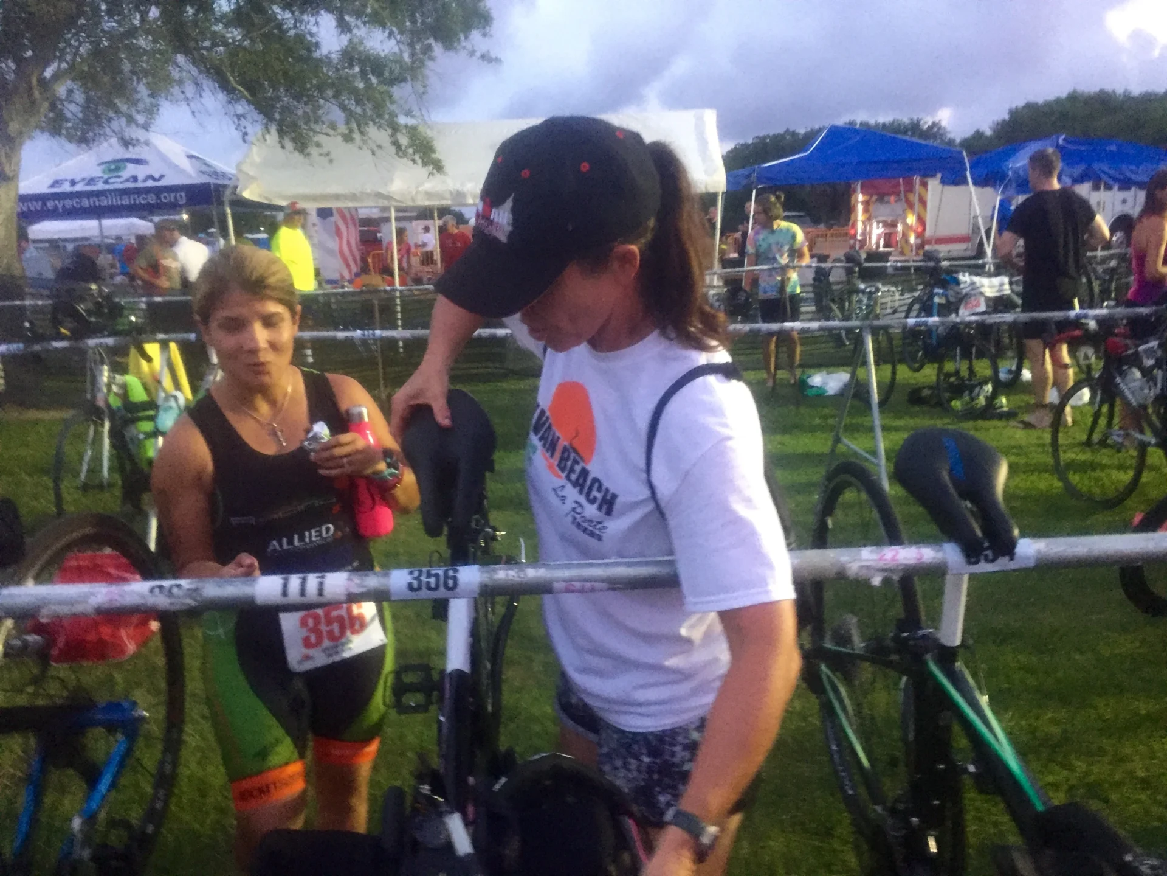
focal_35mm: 29
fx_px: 978
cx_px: 584
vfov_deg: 48.2
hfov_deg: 61.7
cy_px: 438
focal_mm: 4.15
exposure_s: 1/30
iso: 200
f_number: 2.2
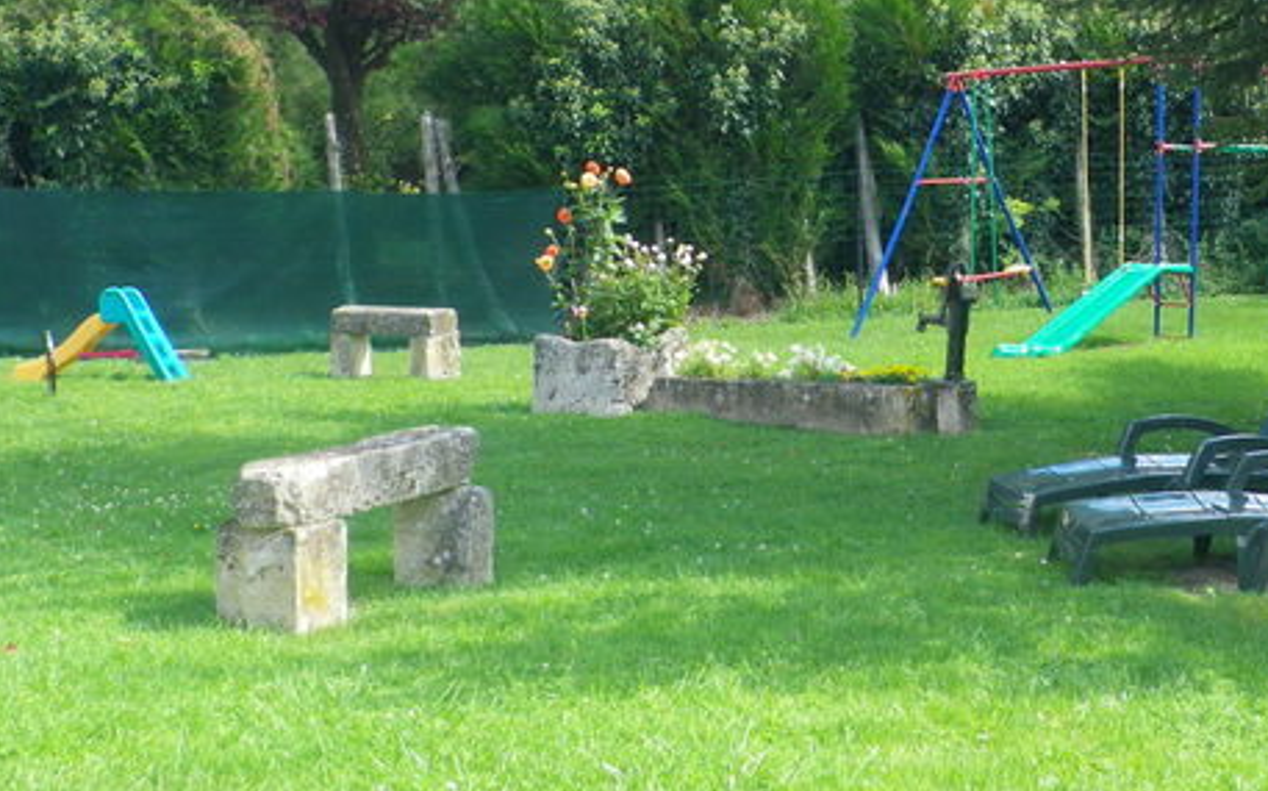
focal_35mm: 65
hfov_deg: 31.0
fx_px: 2245
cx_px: 960
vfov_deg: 19.9
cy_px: 239
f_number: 2.6
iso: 64
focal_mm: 4.9
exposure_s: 1/200
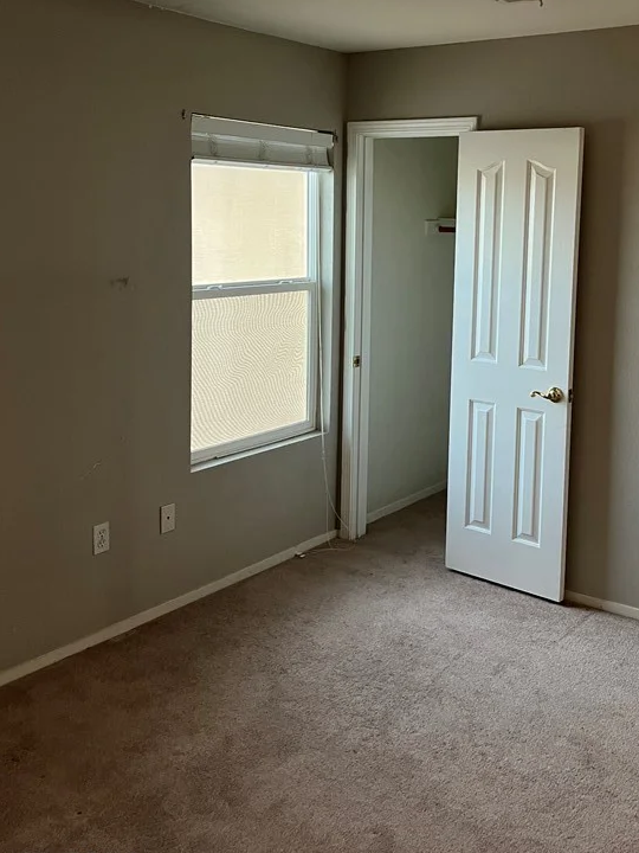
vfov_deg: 49.4
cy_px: 294
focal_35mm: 37
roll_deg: -1.7
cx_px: 433
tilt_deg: -4.1
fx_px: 911
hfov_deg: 38.2
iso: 250
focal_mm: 5.1
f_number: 1.6
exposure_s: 1/60
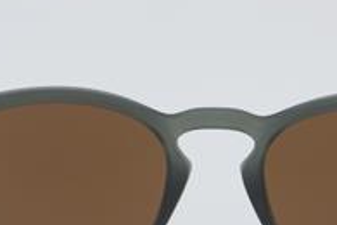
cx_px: 216
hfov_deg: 13.3
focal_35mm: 154
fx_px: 1441
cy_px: 211
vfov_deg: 8.9
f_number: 32
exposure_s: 1/4
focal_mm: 50
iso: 100
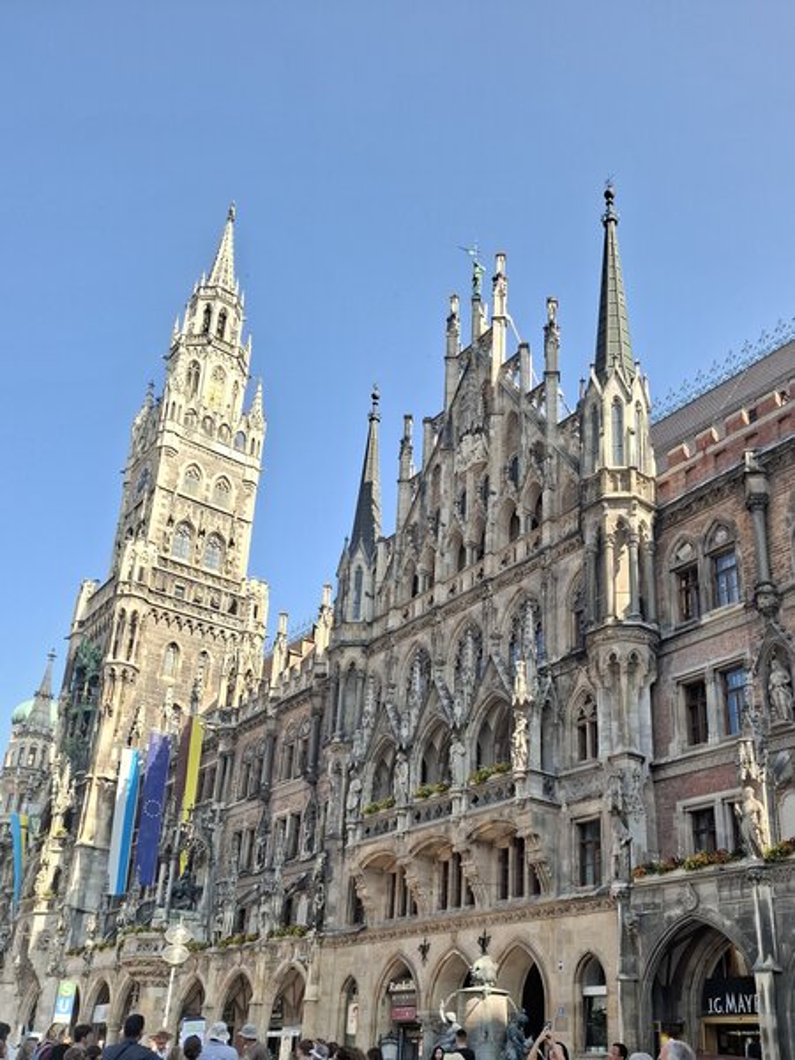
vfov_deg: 73.9
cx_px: 398
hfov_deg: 58.9
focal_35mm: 23
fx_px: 704
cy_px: 530
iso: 50
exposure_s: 1/792
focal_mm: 5.54
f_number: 1.8
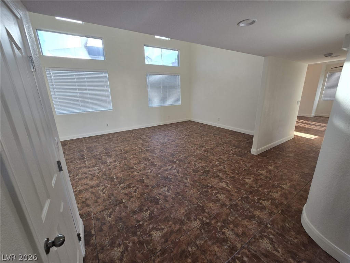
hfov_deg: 106.2
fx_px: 131
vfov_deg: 89.9
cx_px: 175
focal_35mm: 13
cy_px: 132
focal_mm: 2.2
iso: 100
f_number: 2.2
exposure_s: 1/100
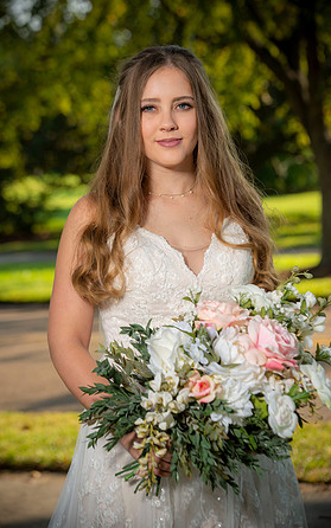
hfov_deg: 11.4
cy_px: 265
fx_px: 1659
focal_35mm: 115
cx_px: 169
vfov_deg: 18.1
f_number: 5.6
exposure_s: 1/250
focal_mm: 112
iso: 100
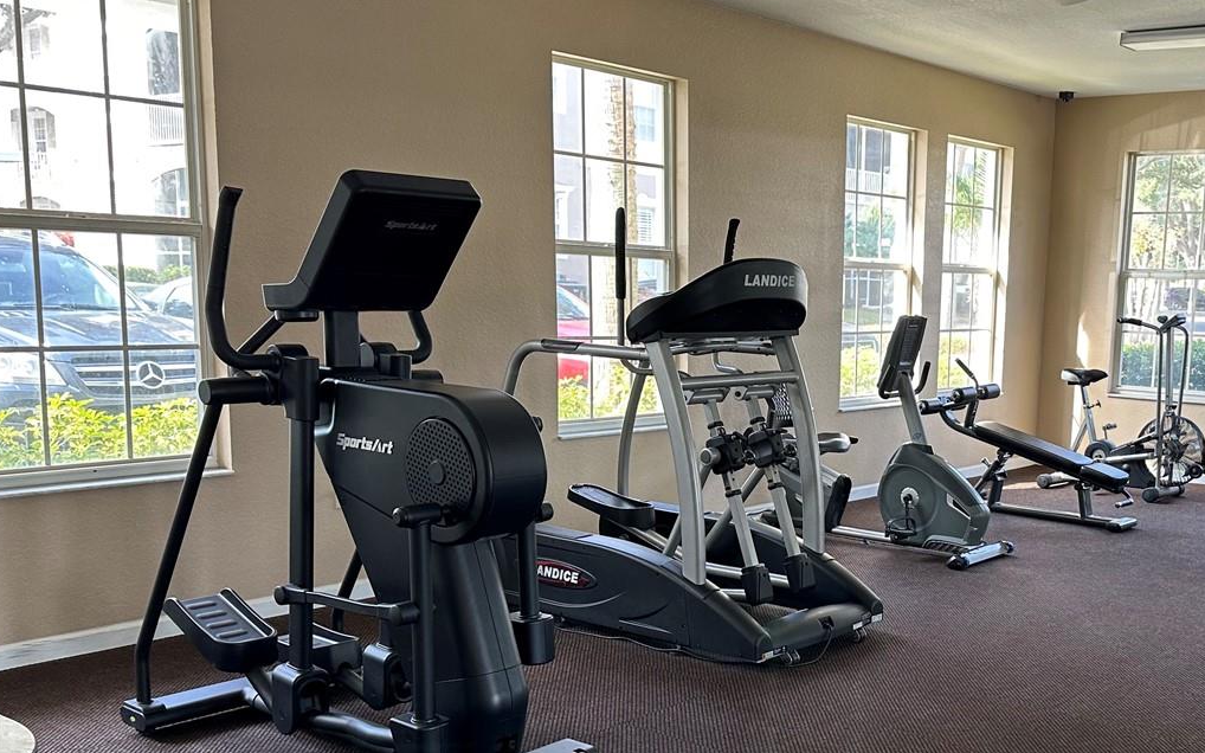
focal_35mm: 40
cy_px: 483
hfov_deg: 47.8
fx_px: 1313
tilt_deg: -9.5
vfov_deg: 31.8
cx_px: 875
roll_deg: -2.5
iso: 125
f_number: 1.78
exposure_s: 1/121
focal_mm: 6.86
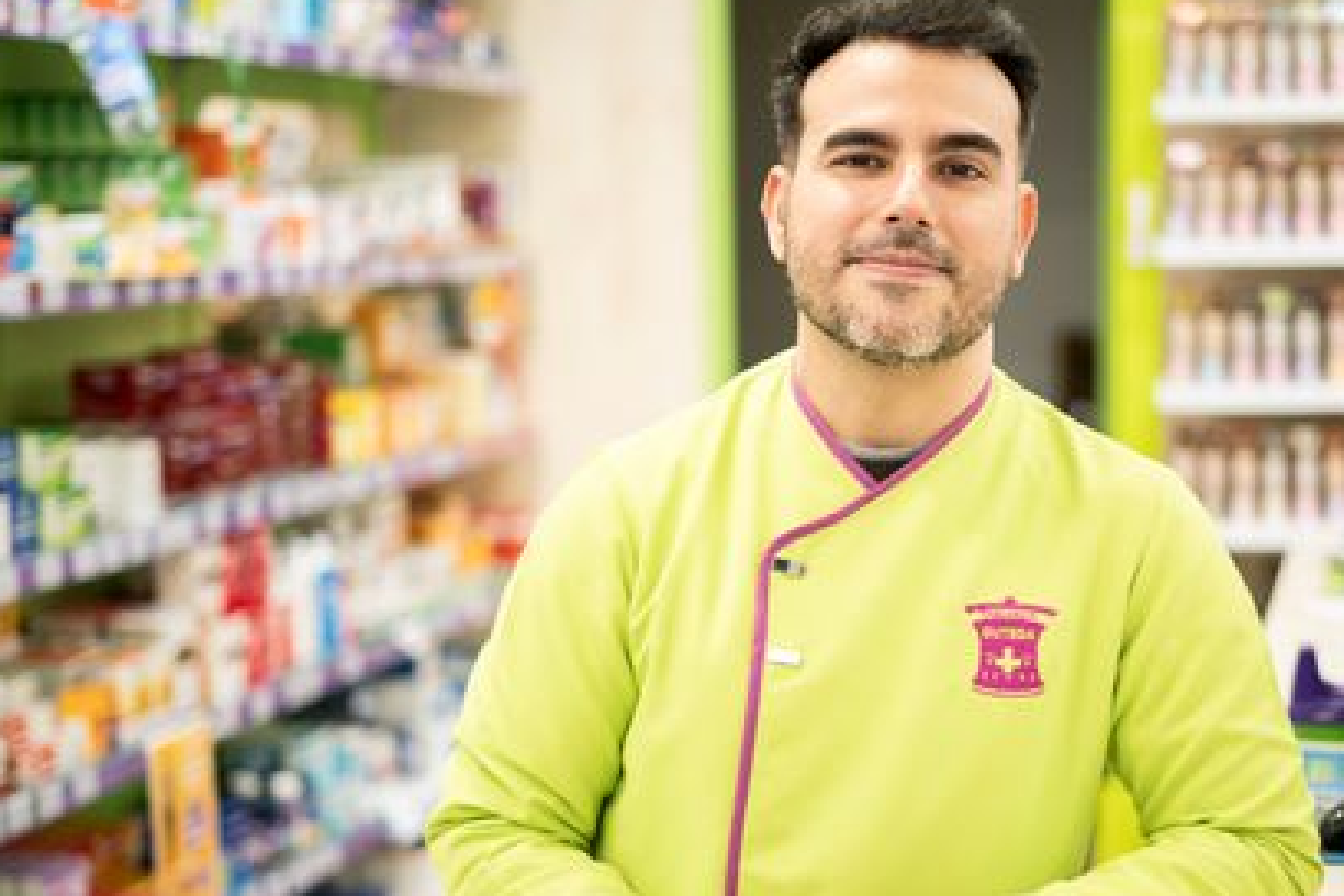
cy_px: 575
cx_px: 826
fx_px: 2613
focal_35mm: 70
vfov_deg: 19.4
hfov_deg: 28.8
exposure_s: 1/200
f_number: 1.8
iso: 400
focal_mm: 50
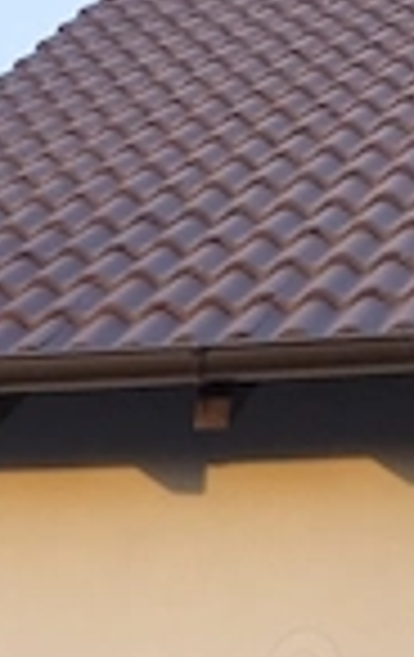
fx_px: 2495
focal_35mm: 139
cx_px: -266
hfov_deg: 9.2
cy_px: 1678
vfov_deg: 11.7
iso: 70
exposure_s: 1/100
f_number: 1.89
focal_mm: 5.89
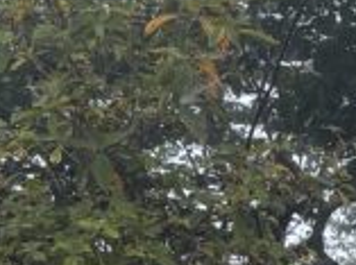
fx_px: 1744
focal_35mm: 170
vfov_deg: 8.7
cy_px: 217
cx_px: 1107
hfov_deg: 9.1
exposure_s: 1/918
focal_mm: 5.96
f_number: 1.6
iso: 50
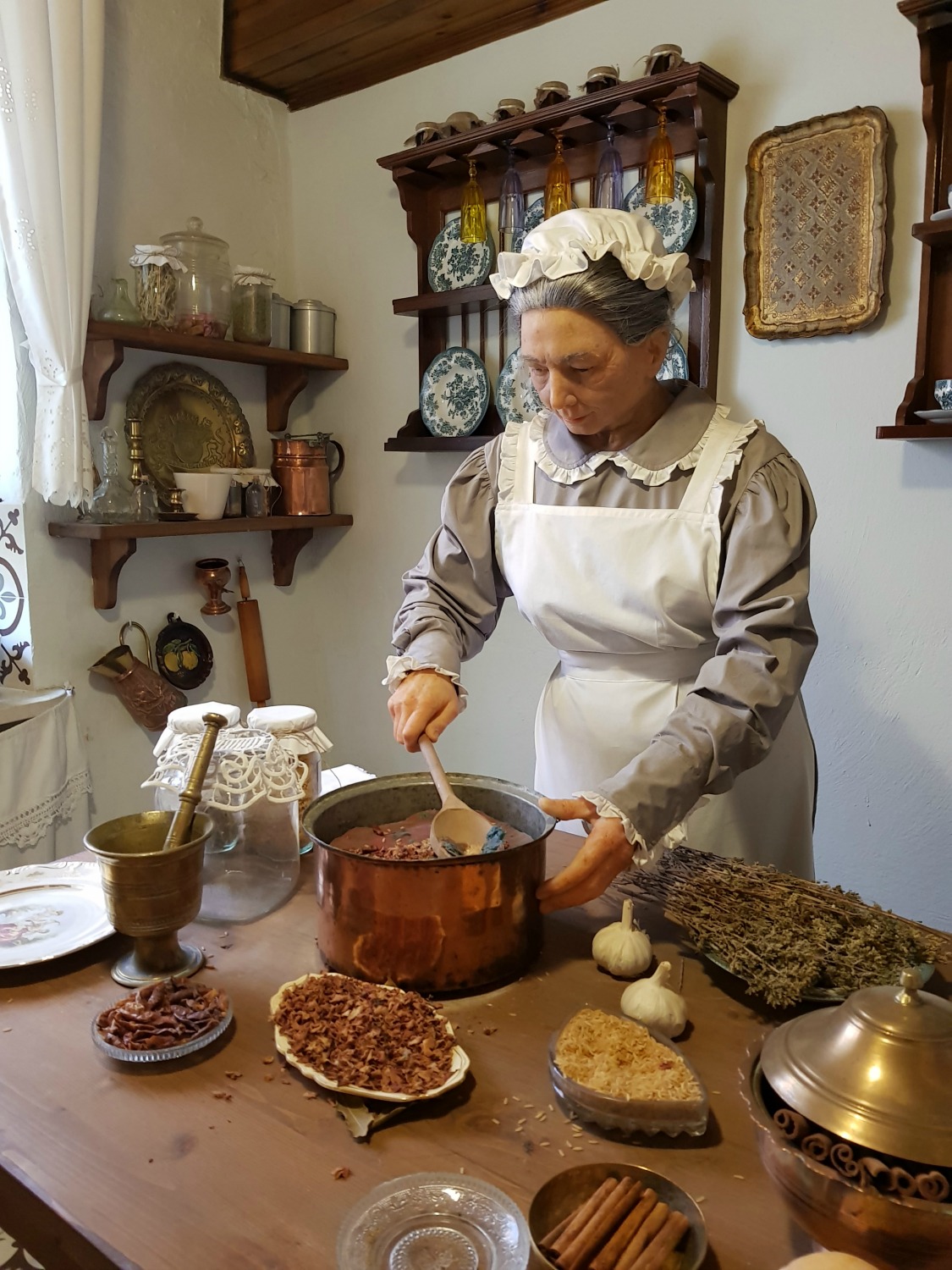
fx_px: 953
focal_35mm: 26
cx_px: 476
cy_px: 635
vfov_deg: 67.3
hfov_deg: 53.1
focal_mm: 4.2
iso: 250
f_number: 1.7
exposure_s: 1/17
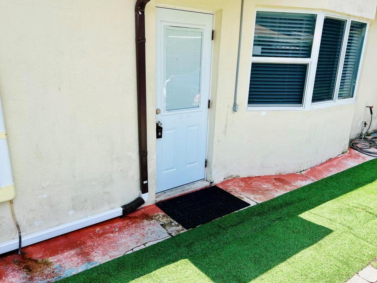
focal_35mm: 27
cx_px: 186
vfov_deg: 51.4
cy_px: 140
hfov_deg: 65.3
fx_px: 294
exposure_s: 1/2083
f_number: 1.5
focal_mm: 5.7
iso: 50
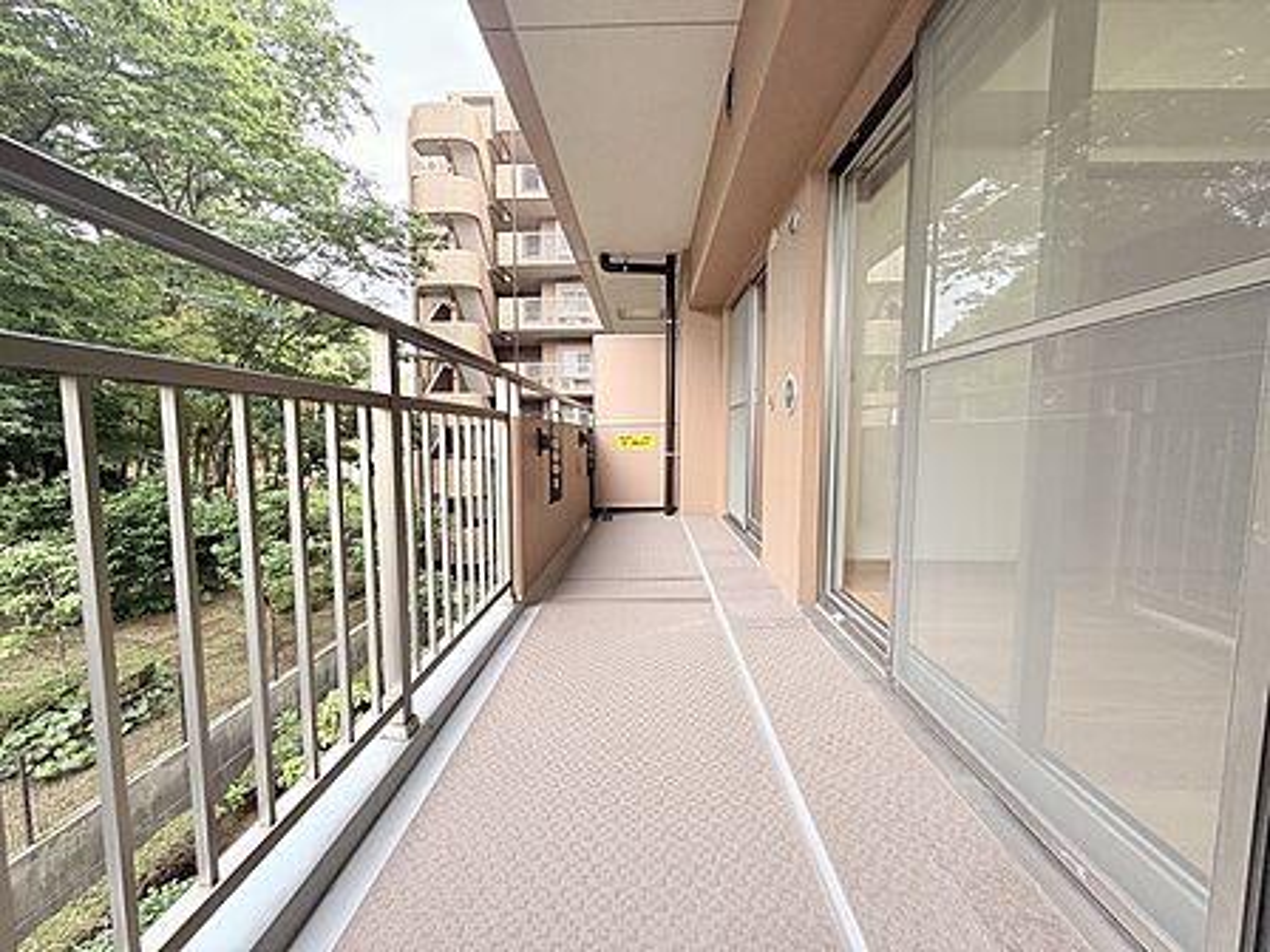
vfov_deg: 85.7
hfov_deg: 102.1
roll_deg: +1.5
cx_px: 635
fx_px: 514
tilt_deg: -4.2
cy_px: 476
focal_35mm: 14
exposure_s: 1/121
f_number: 2.2
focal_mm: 2.22
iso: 125
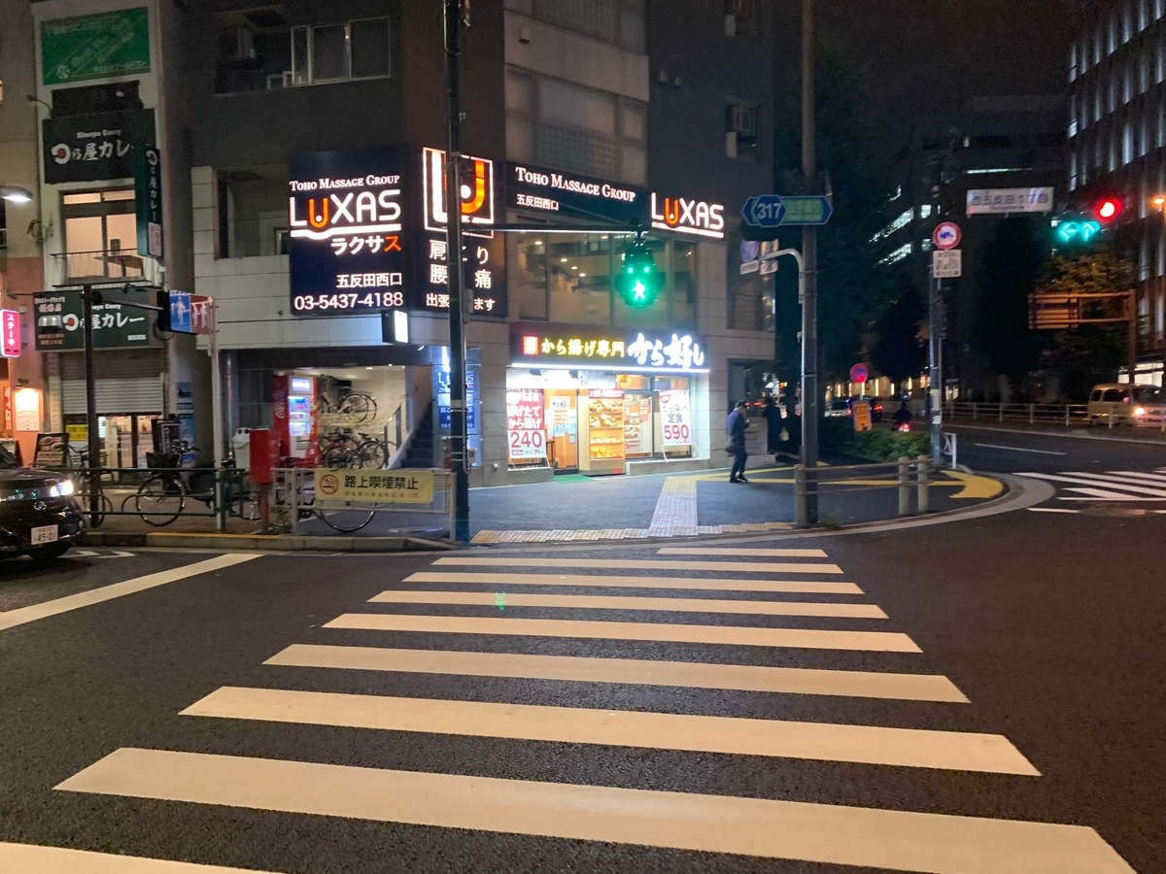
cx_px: 583
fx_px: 876
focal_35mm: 26
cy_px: 437
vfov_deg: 53.1
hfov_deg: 67.3
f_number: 1.8
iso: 320
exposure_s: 1/33
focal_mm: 4.25
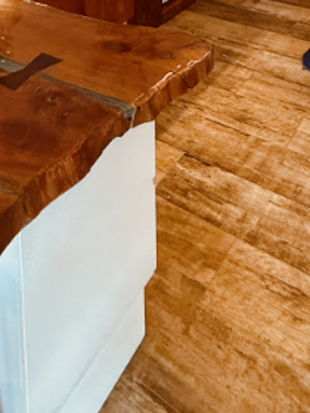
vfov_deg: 33.0
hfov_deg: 36.0
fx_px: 478
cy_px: -137
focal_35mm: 40
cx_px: 156
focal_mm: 2.2
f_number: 2.2
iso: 400
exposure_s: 1/50
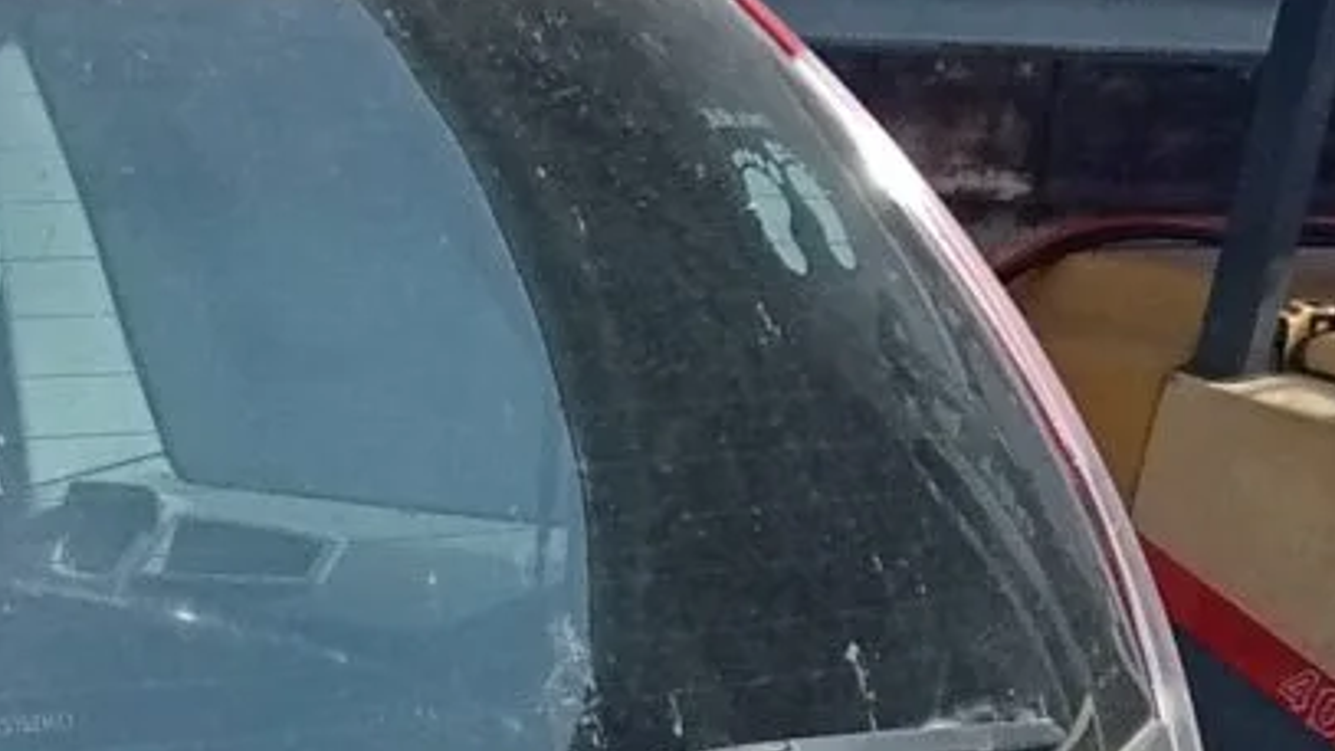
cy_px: 1082
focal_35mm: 144
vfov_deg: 8.3
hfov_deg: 13.4
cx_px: -1059
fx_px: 5098
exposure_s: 1/710
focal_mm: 3.46
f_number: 2.2
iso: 101
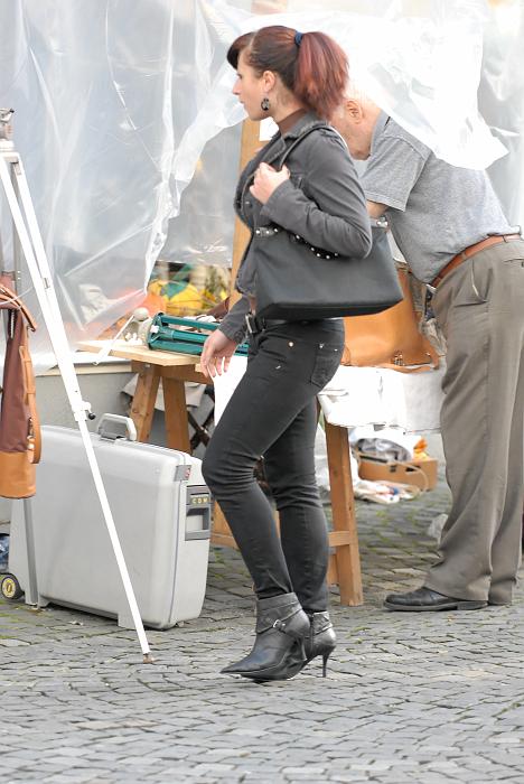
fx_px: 4576
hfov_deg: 6.6
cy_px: 392
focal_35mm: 210
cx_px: 262
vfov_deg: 9.8
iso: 640
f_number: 2.8
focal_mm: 140
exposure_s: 1/640
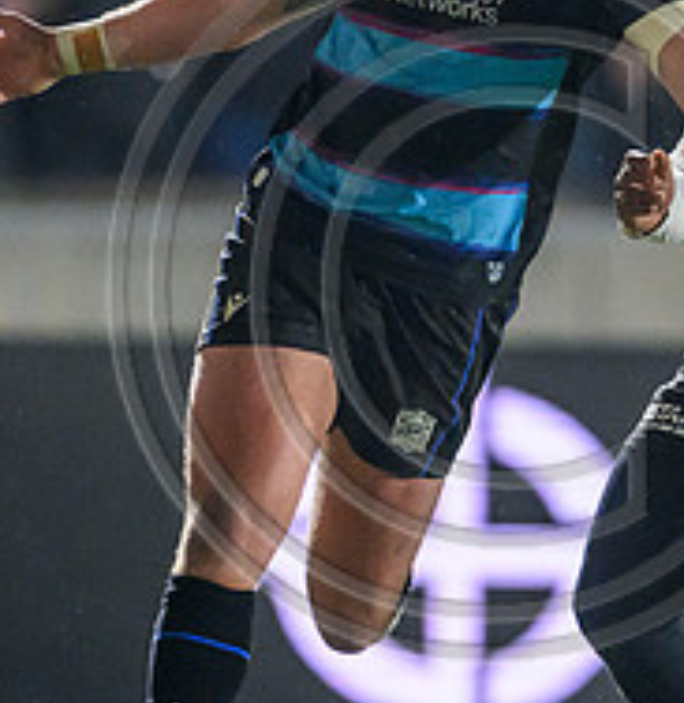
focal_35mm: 1493
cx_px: 930
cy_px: 279
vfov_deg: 1.2
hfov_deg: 1.2
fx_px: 33836
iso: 5000
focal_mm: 400
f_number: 3.2
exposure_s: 1/1600
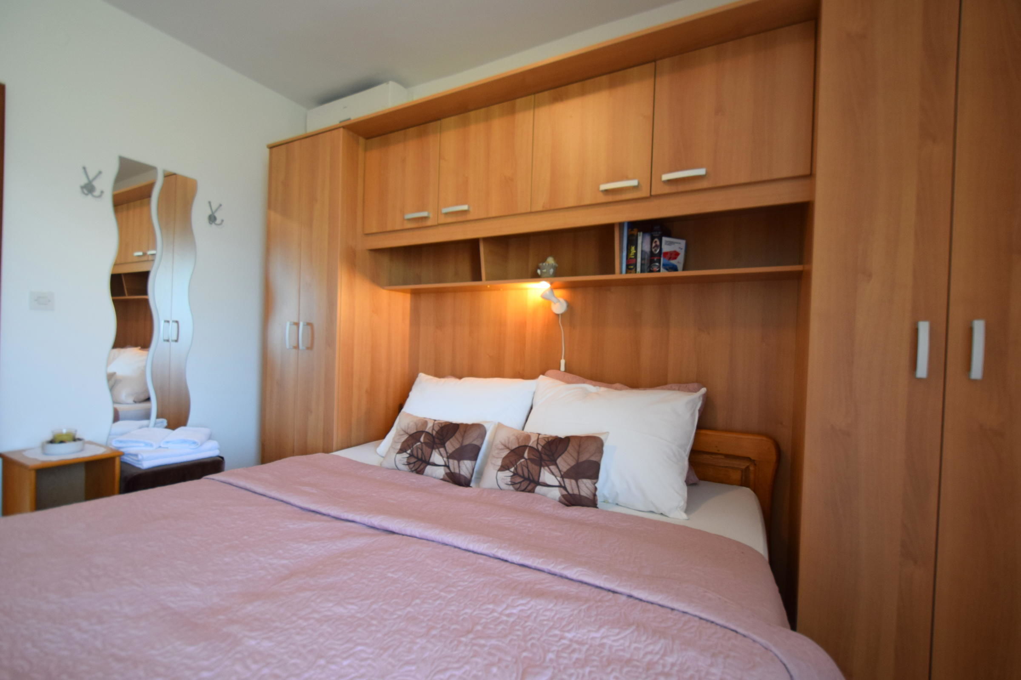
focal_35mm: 15
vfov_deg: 77.3
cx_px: 510
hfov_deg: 100.4
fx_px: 425
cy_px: 340
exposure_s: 1/60
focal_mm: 10
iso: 800
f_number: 4
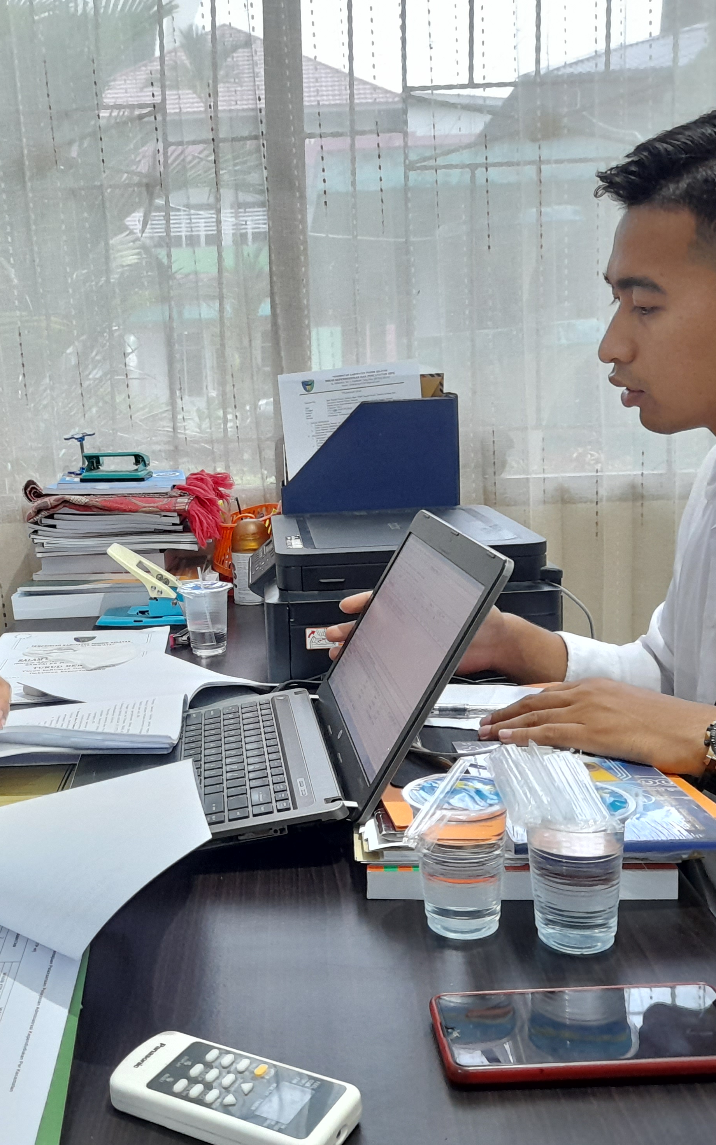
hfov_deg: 34.9
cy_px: 575
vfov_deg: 54.0
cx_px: 227
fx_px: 1124
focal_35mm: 36
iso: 500
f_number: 2
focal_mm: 4.6
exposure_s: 1/25
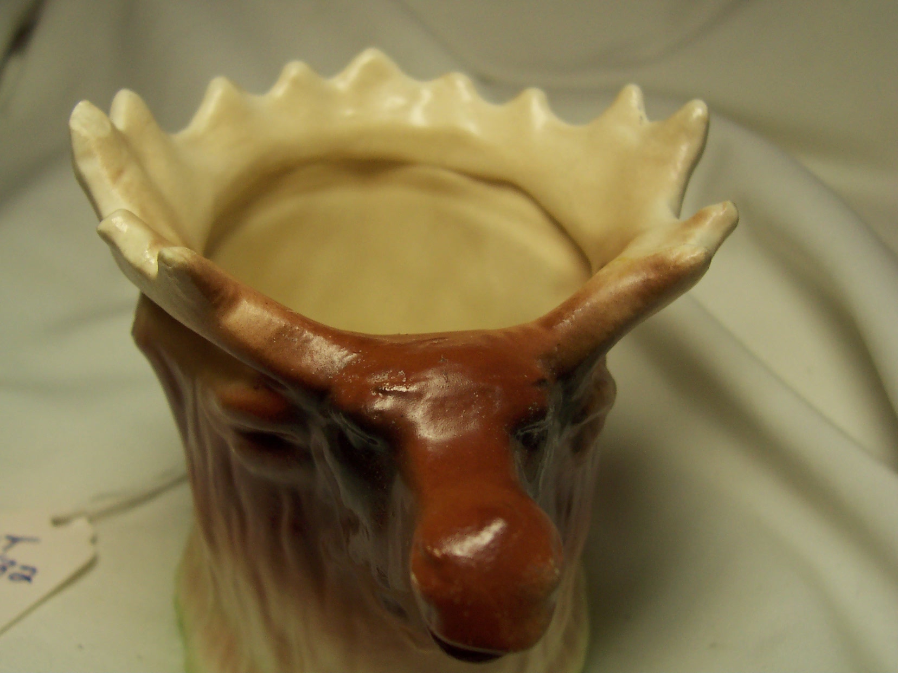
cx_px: 449
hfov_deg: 50.1
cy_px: 336
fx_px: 960
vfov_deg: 38.7
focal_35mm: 37
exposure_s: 1/125
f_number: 2.8
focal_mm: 5.6
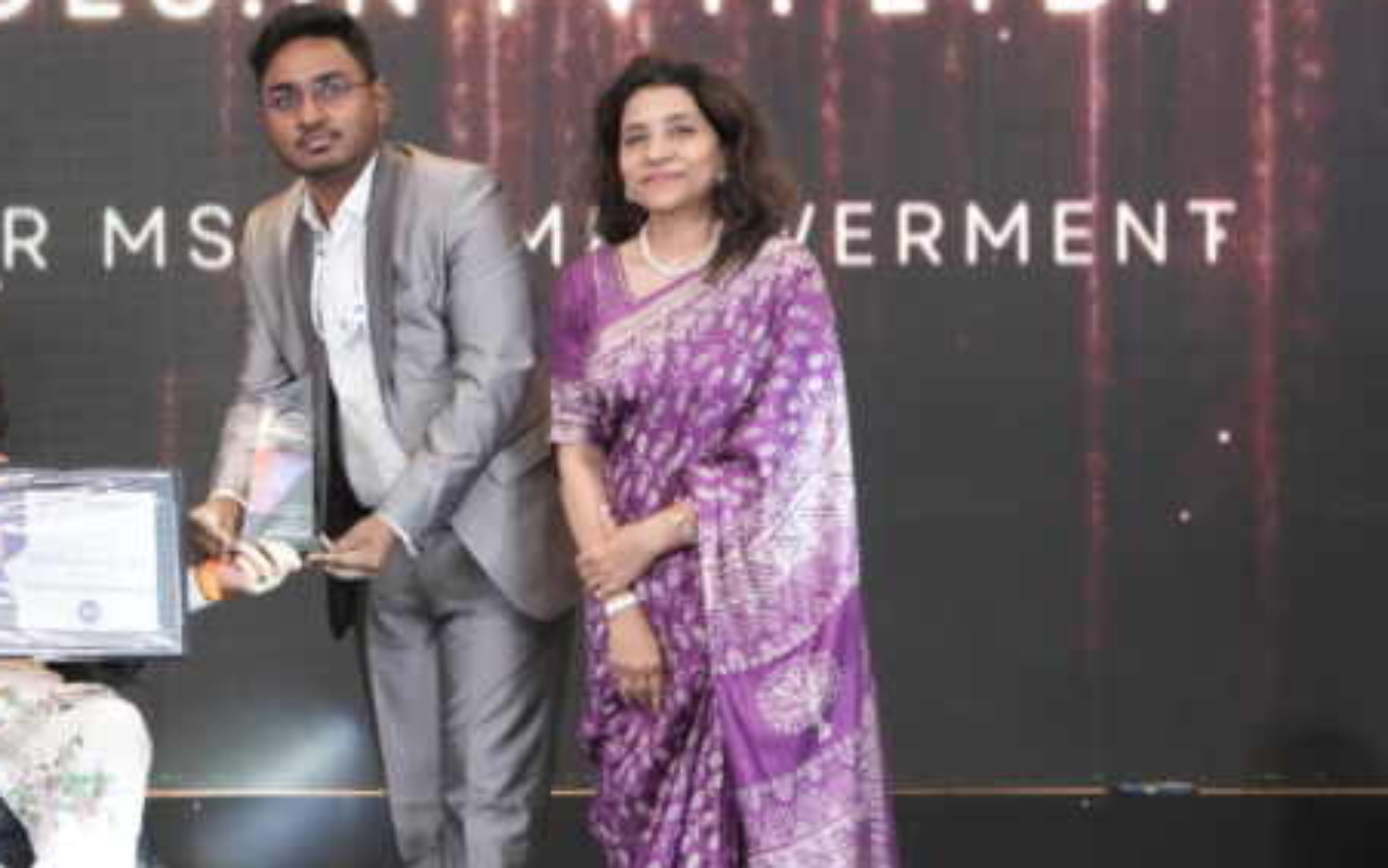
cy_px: 371
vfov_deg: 14.8
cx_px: 108
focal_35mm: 88
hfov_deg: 22.9
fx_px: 3329
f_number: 4
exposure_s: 1/160
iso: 1600
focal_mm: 38
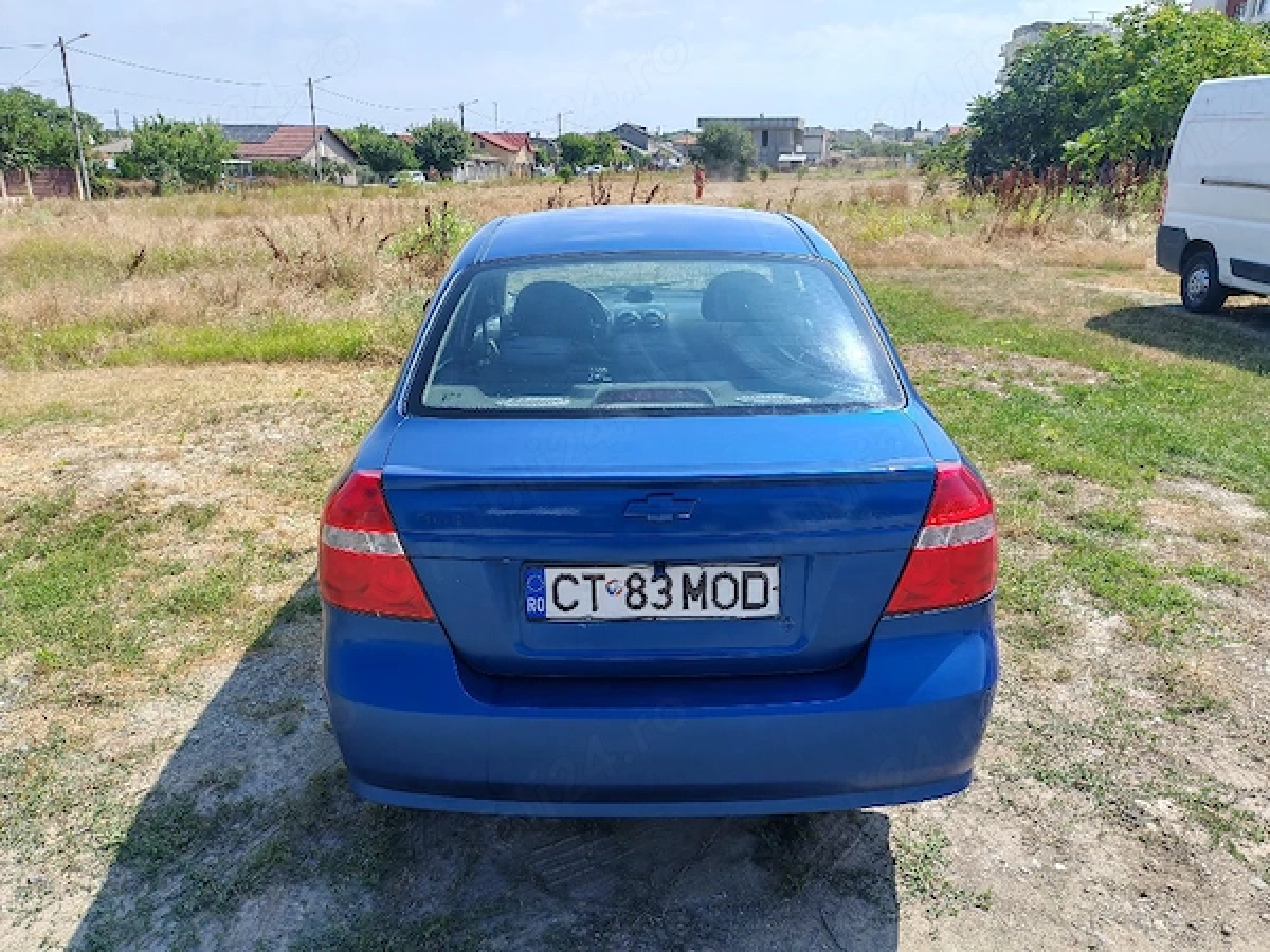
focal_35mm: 27
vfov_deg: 51.4
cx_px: 635
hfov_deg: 65.3
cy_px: 476
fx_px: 991
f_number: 1.95
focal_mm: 5.52
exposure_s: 1/2500
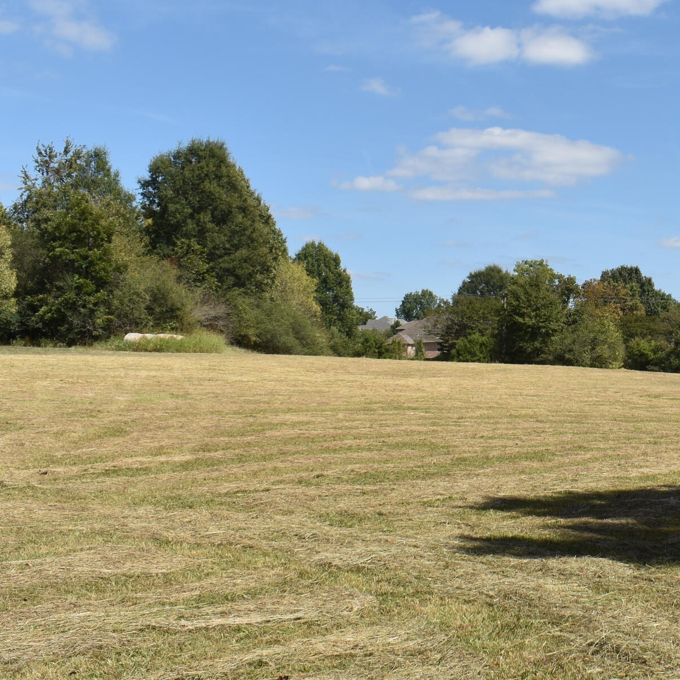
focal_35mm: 57
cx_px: 660
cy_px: 309
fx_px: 1267
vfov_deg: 30.0
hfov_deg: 28.4
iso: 100
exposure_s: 1/320
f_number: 9
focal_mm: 18
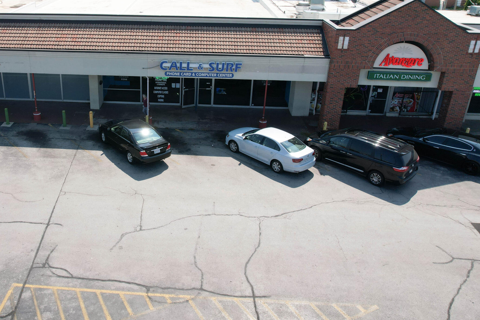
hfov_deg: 57.3
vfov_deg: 40.7
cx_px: 157
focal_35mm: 32
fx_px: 427
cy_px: 113
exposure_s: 1/500
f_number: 2.8
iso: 100
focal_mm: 8.38
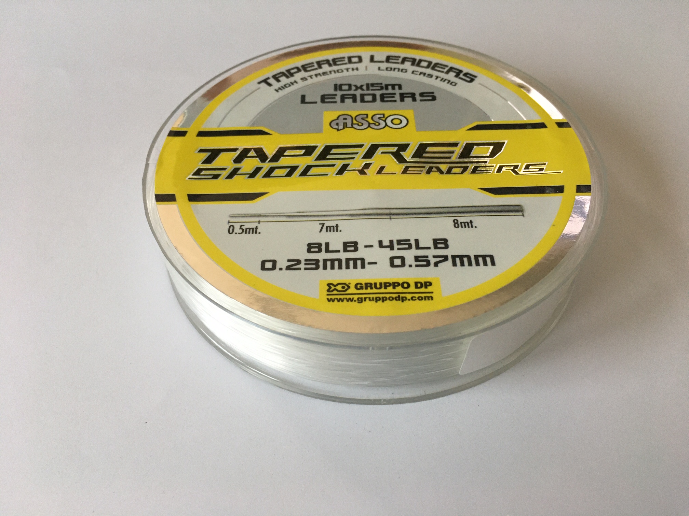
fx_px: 577
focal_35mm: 29
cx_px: 344
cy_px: 258
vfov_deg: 48.2
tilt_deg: -49.3
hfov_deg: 61.7
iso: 160
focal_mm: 4.15
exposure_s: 1/33
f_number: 2.2
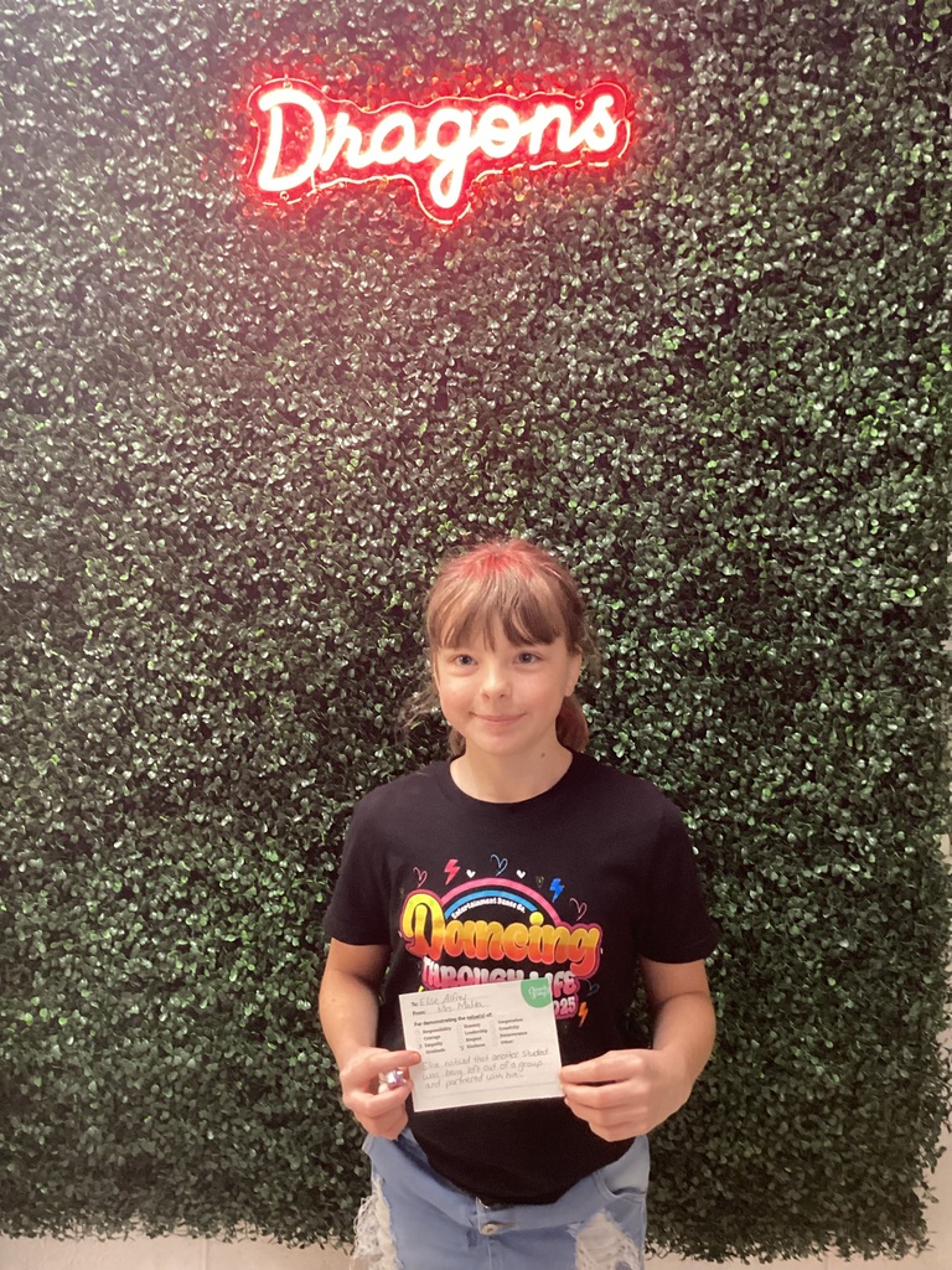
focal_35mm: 31
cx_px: 476
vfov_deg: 58.4
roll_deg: +0.6
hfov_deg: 45.4
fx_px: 1137
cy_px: 635
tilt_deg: -5.9
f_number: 2.4
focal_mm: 3.3
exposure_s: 1/33
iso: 320
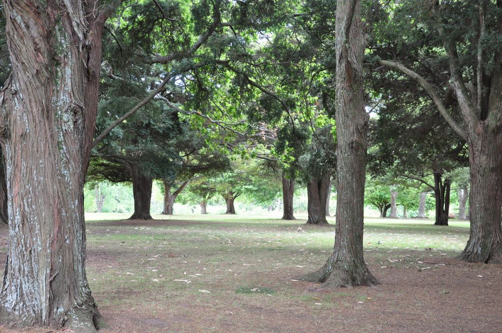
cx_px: 251
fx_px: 731
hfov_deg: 37.9
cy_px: 166
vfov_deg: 25.7
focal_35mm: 52
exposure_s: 1/30
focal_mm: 35
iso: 400
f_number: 7.1
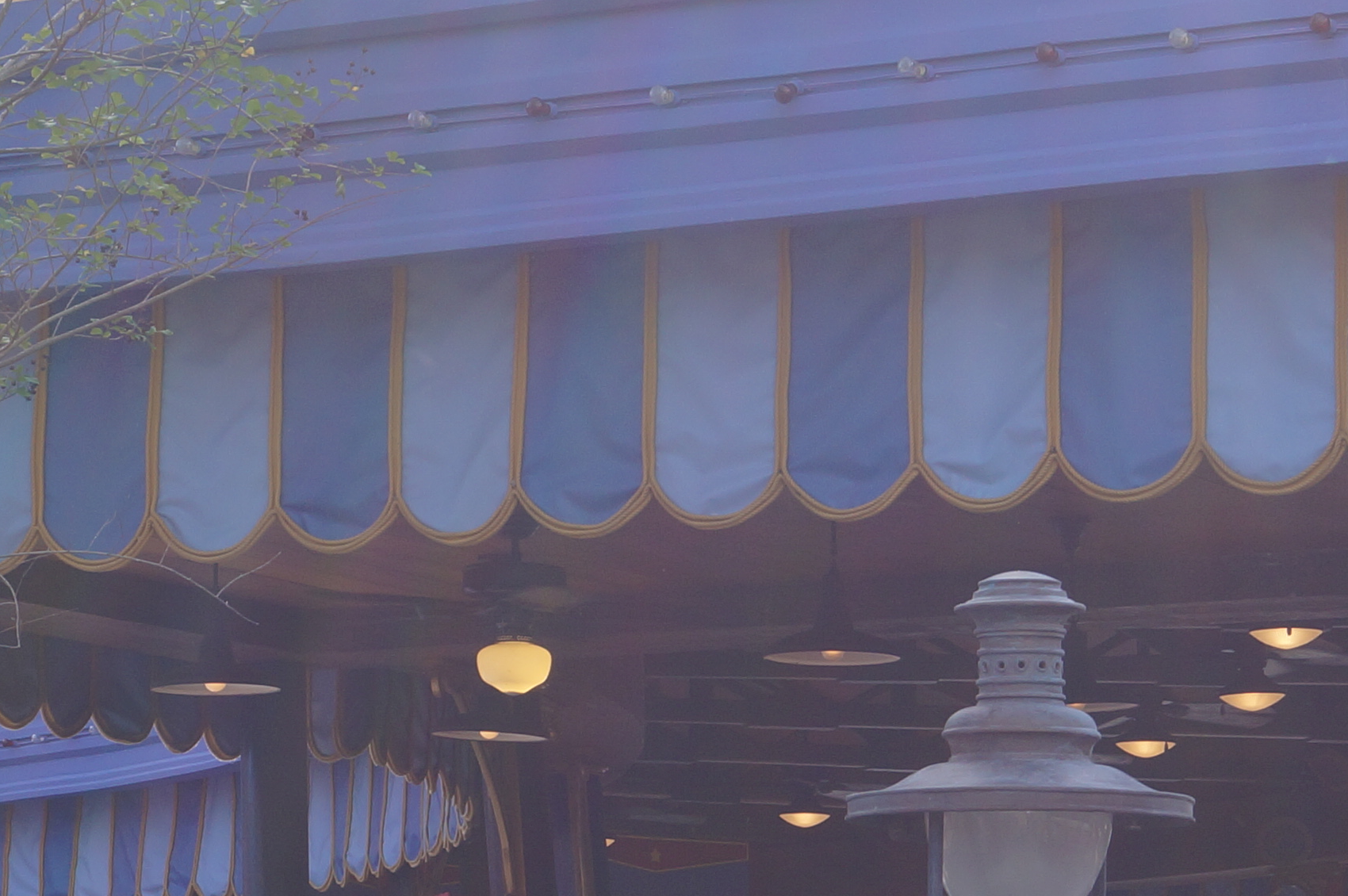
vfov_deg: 10.5
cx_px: 696
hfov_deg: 15.8
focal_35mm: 130
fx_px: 4863
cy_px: 744
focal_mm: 30
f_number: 10
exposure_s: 1/100
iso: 100
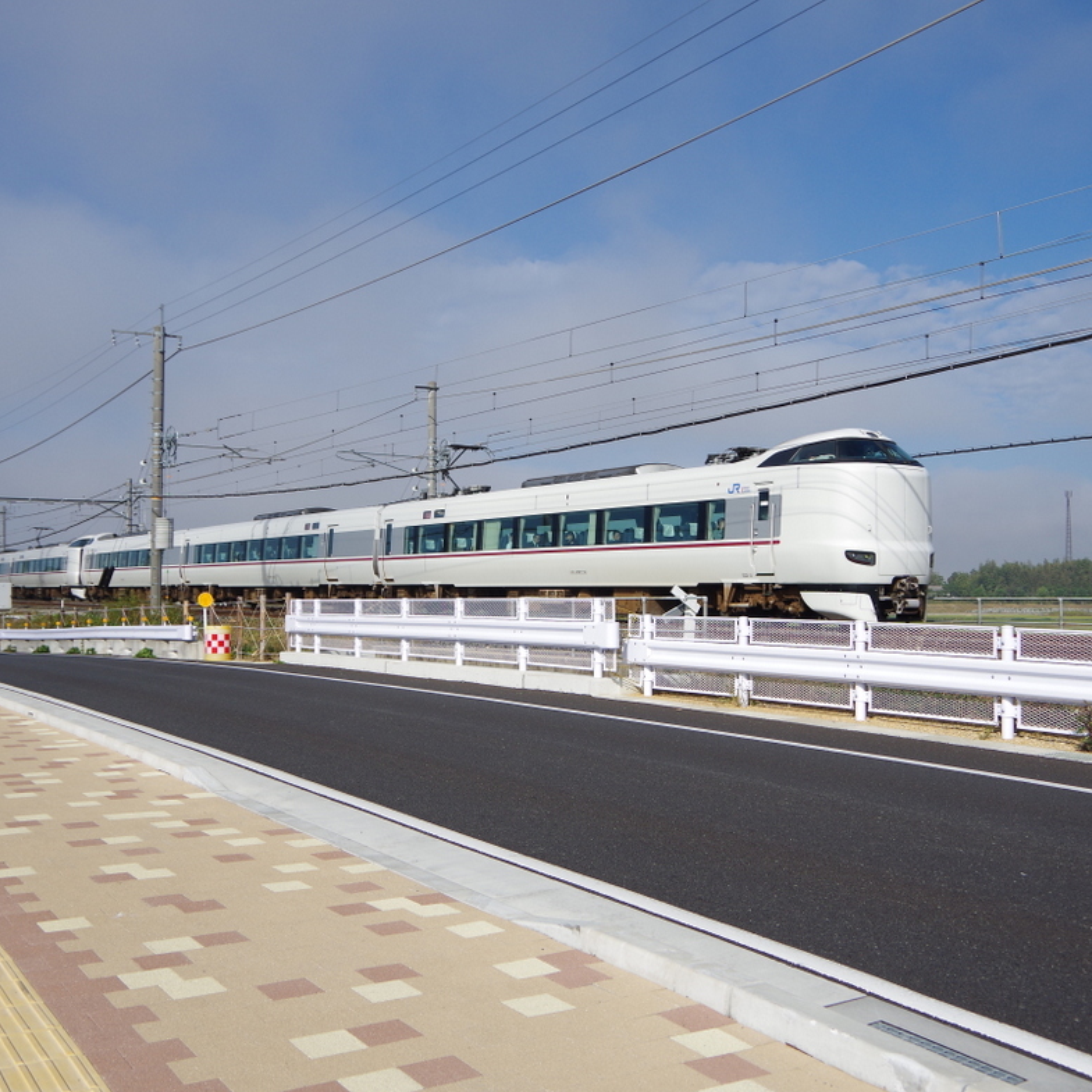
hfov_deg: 47.2
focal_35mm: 35
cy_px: 550
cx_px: 537
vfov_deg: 47.2
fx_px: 1249
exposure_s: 1/1000
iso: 125
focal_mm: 18
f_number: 5.6
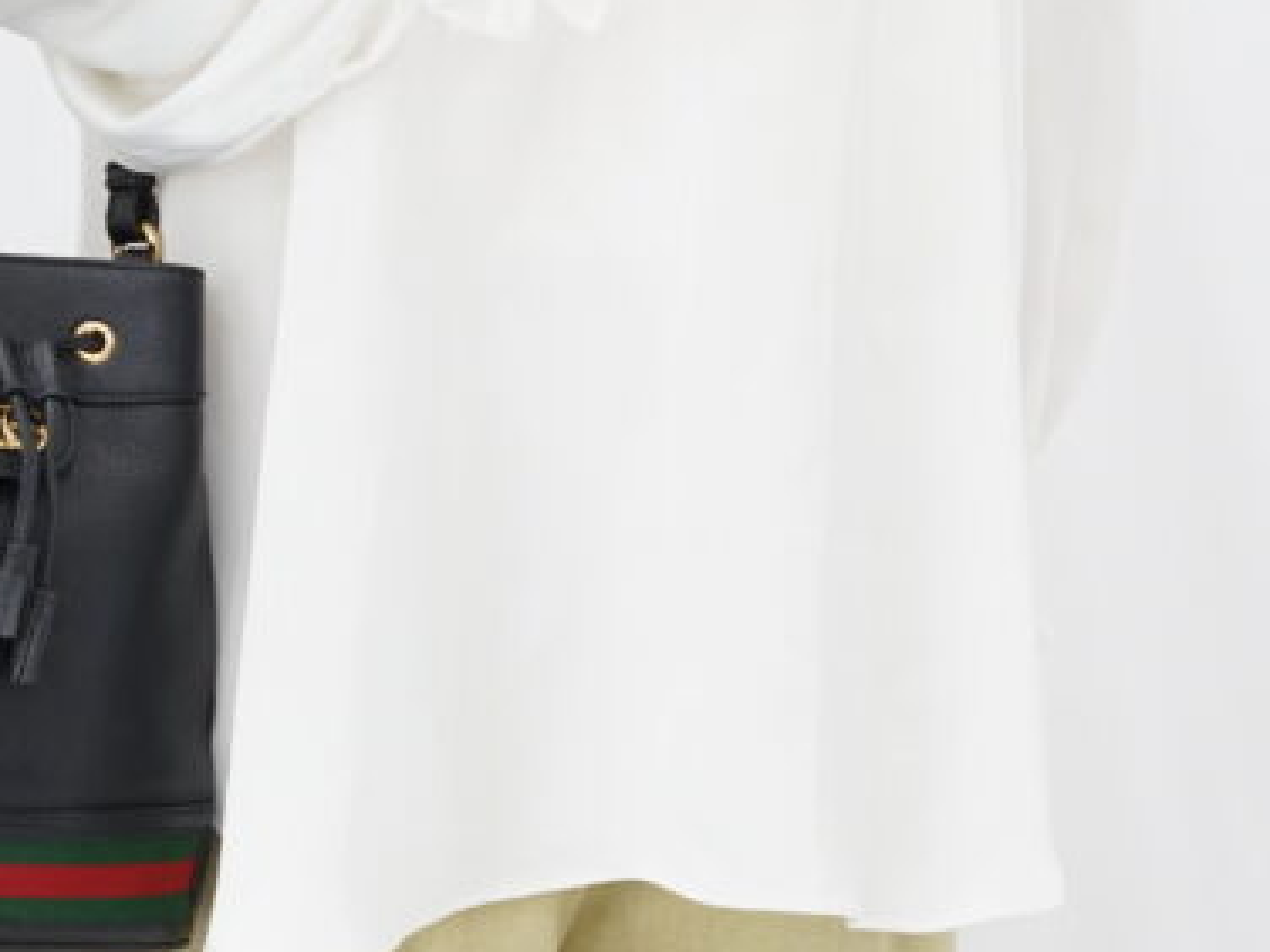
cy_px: 257
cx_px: 451
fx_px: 4806
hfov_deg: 15.0
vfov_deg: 11.3
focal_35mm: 131
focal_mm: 50
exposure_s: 1/8
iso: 640
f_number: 6.3
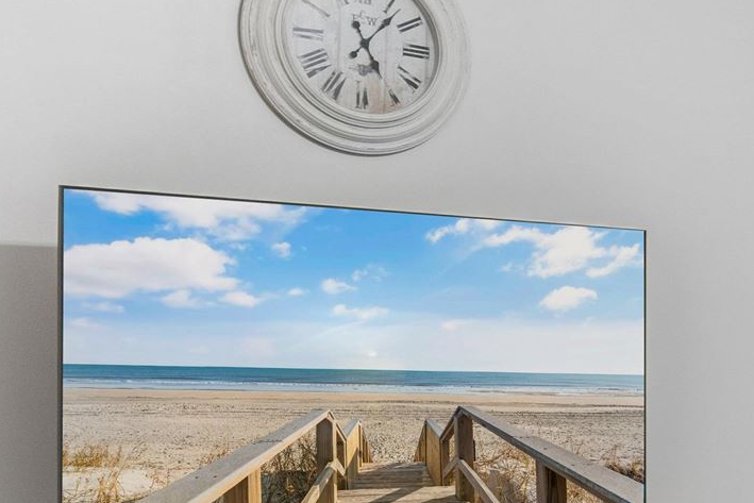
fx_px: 1362
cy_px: 352
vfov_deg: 20.8
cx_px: 1059
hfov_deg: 25.2
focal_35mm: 65
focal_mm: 10
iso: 100
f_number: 4.5
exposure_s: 1/4
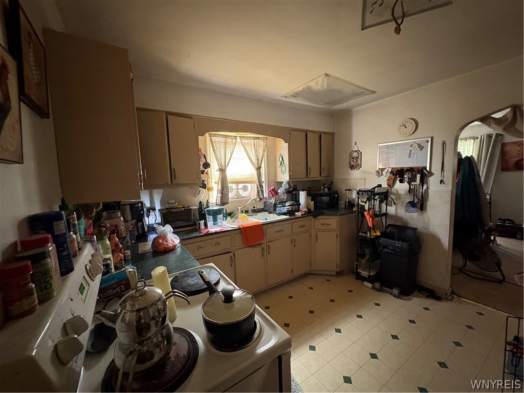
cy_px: 196
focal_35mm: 14
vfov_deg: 85.7
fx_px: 212
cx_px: 262
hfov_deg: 102.1
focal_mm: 2.22
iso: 1000
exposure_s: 1/40
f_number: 2.2
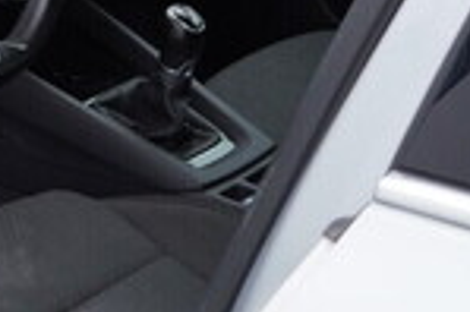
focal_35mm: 133
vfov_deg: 10.2
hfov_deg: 14.2
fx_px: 1734
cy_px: 11
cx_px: -290
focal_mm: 24
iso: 125
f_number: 4
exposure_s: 1/60
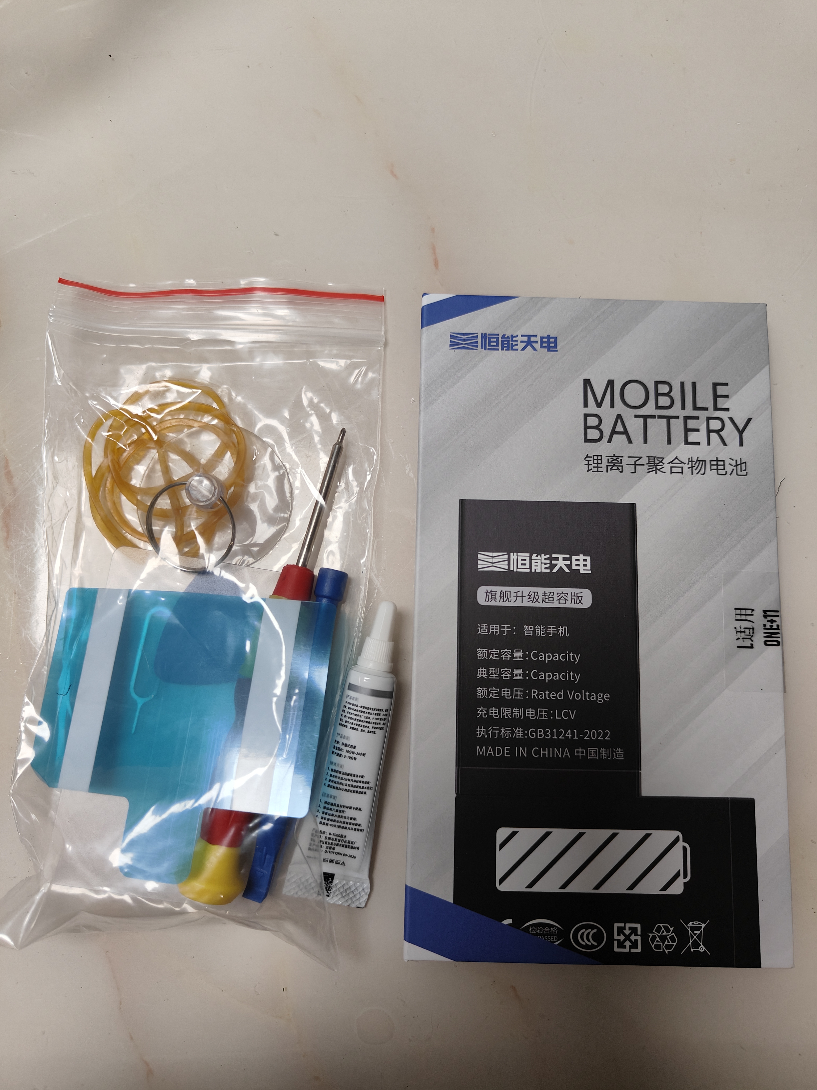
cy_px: 545
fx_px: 755
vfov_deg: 71.6
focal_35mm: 24
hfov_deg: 56.8
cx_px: 408
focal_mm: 5.59
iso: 160
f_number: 1.8
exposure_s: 1/100
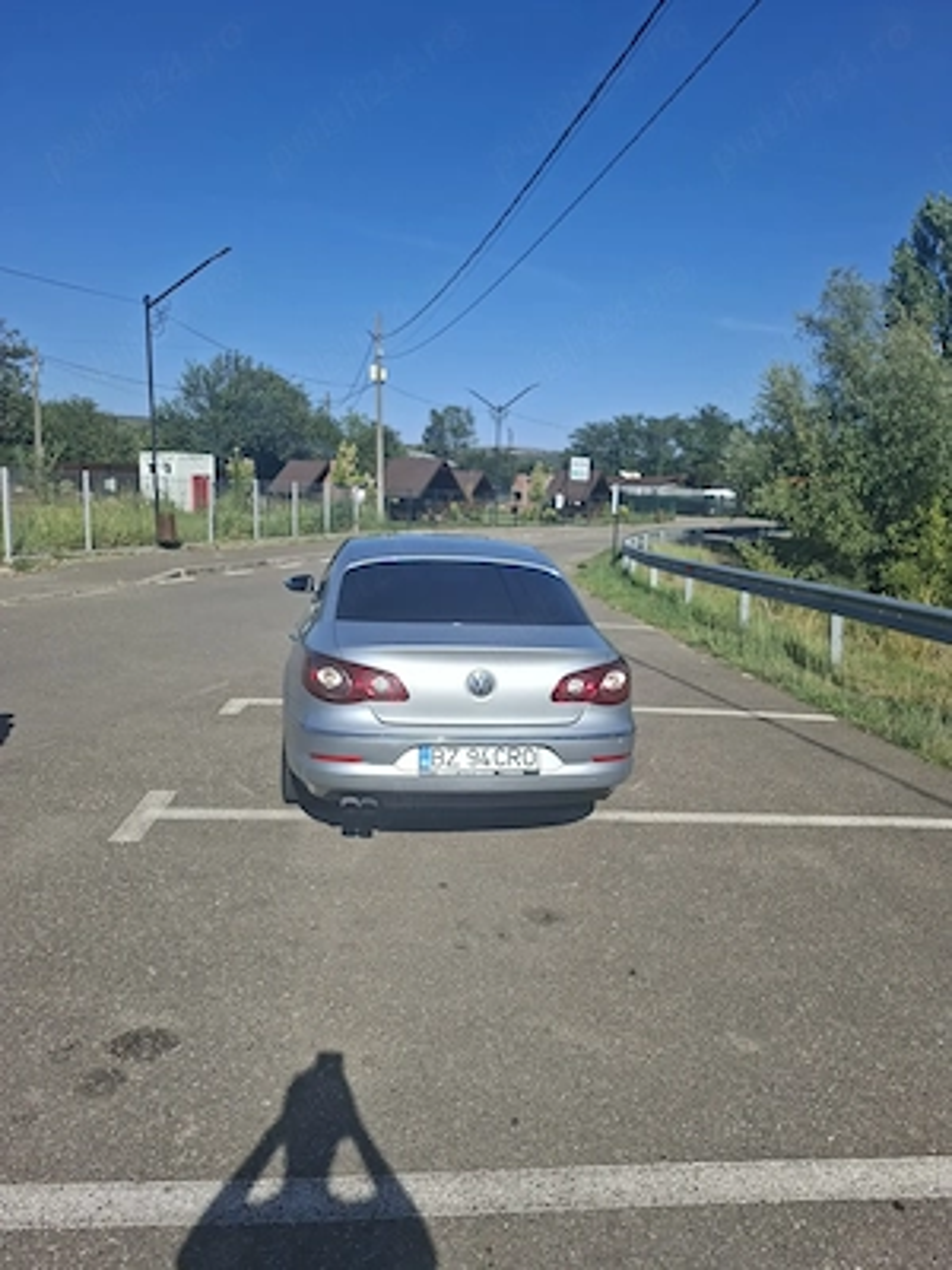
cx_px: 476
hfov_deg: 58.9
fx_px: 843
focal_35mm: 23
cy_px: 635
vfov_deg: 73.9
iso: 50
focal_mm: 5.54
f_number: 1.8
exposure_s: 1/1681
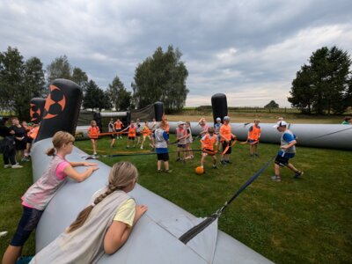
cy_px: 132
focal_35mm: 16
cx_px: 176
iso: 48
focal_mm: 2.35
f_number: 2.2
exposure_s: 1/378
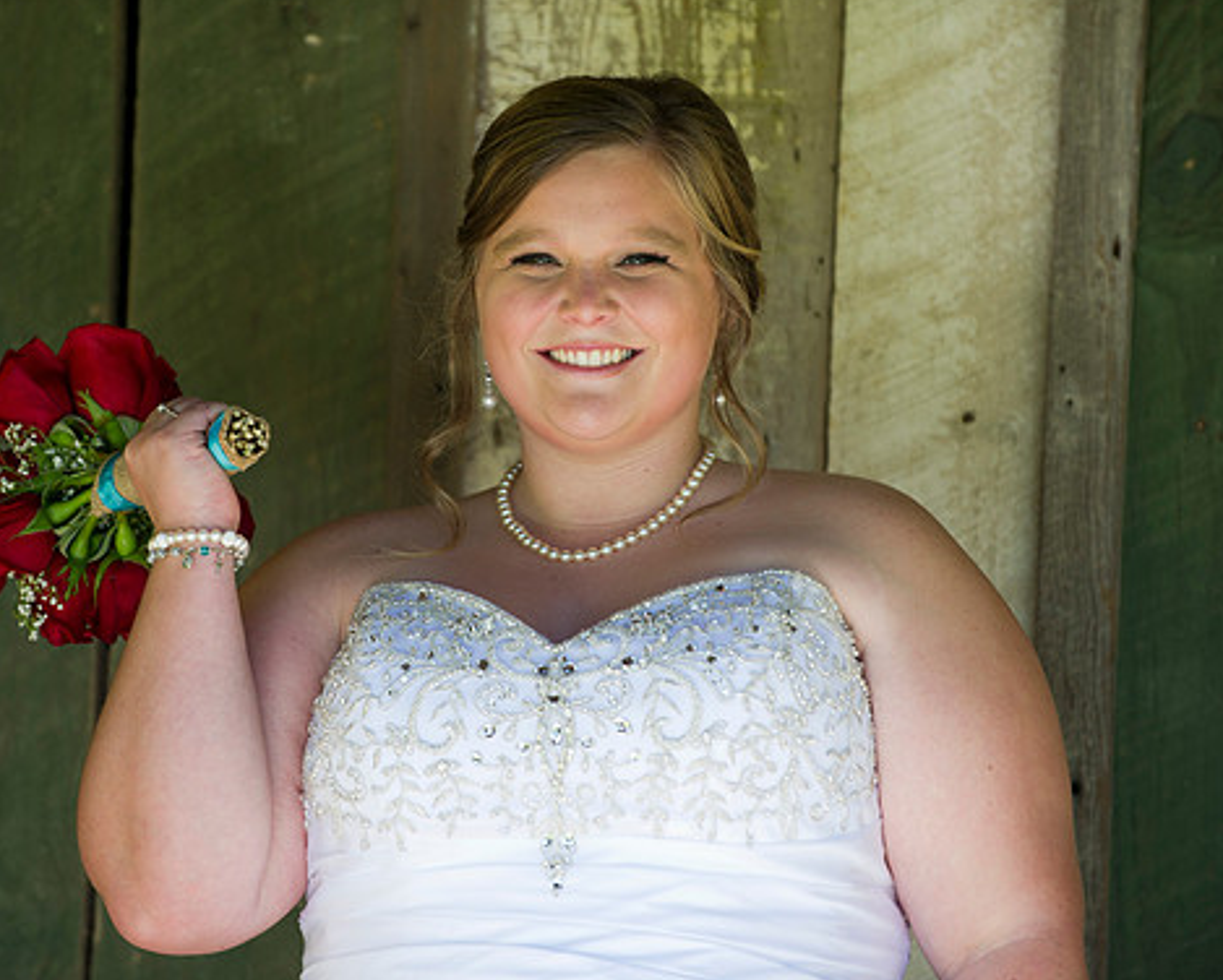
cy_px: 487
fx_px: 7137
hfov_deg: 9.8
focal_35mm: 197
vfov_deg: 7.9
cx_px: 501
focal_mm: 170
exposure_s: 1/160
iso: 200
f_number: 3.2
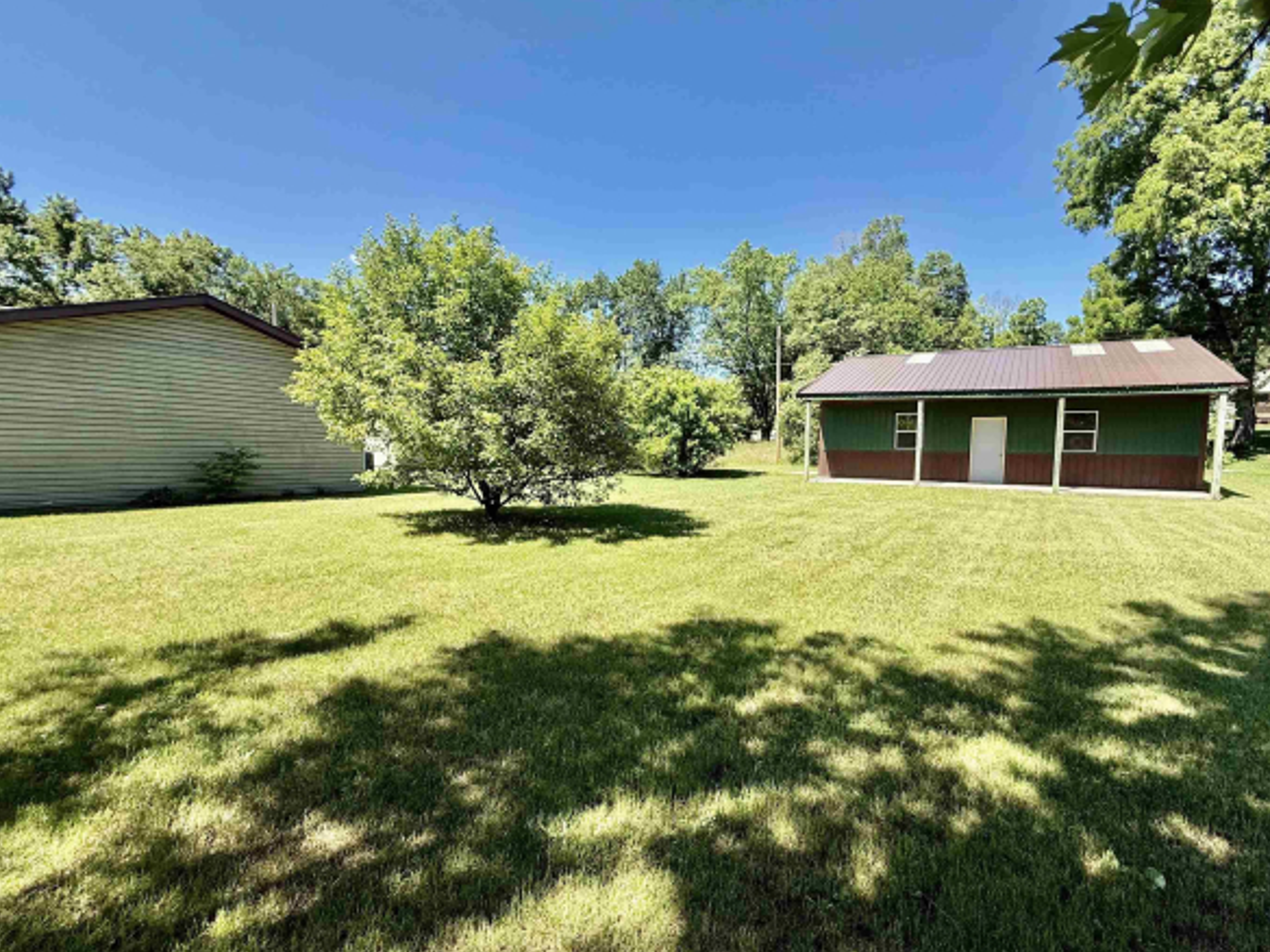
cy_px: 500
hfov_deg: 93.9
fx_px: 587
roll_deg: -1.5
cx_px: 723
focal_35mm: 16
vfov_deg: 78.0
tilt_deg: -4.8
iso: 50
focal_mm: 2.22
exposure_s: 1/841
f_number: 2.2
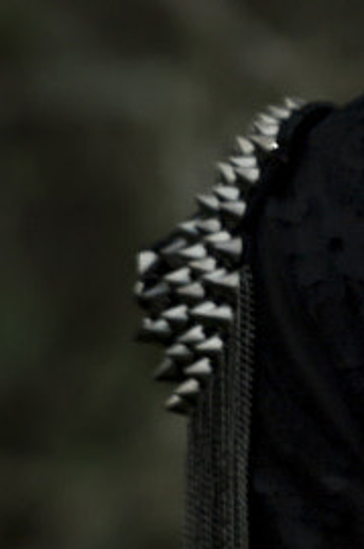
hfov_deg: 1.2
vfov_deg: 1.7
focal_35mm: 1187
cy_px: 346
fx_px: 18071
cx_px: 814
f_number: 2.8
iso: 200
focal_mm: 200
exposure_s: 1/125
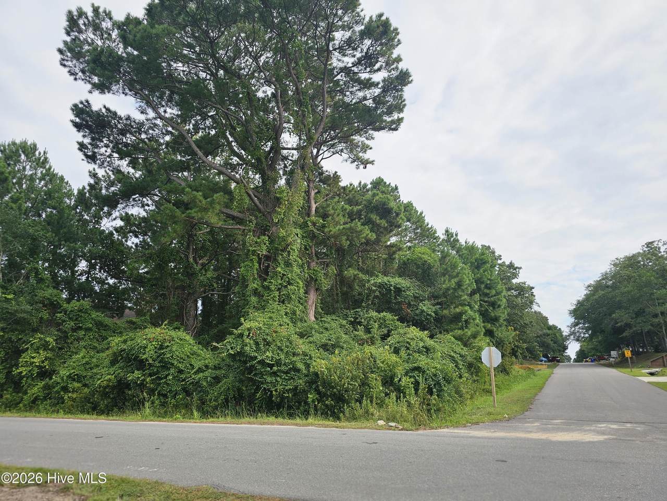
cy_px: 250
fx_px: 443
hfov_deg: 73.9
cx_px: 334
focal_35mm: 23
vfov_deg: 58.9
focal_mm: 6.3
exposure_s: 1/673
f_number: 1.7
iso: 10
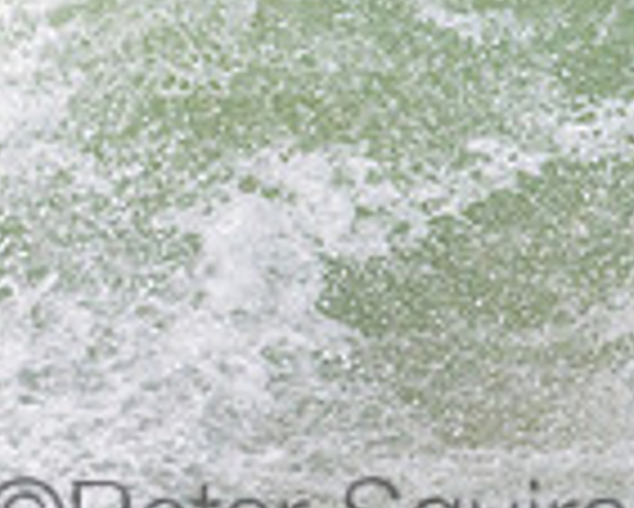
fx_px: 45008
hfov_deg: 0.8
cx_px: 333
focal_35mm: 2397
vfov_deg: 0.6
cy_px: -227
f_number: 11
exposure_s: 1/2000
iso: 1600
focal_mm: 620
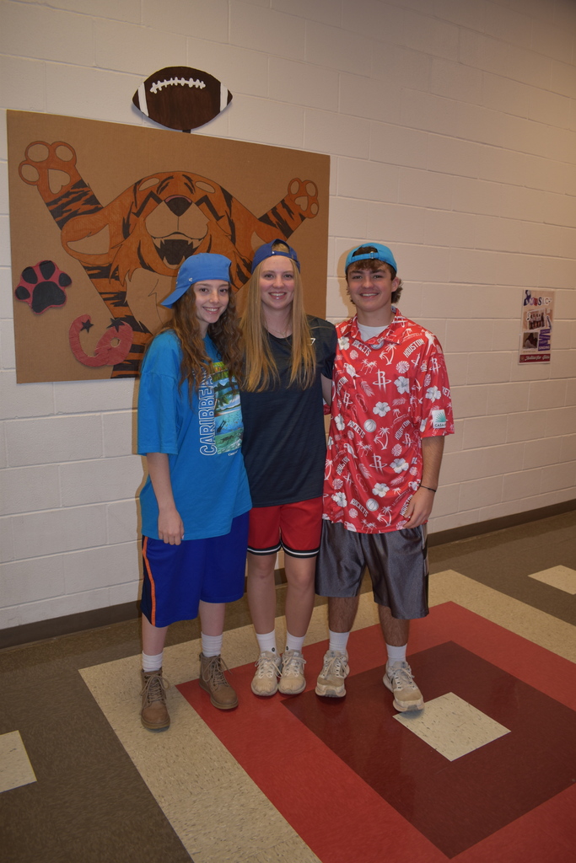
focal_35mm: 27
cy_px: 432
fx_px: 648
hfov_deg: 47.9
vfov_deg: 67.4
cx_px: 288
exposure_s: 1/40
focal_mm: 18
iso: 200
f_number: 3.5
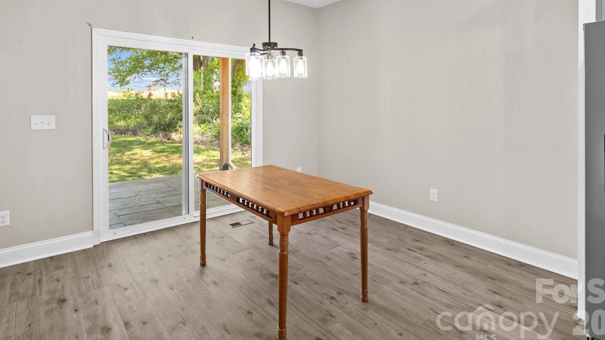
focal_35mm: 20
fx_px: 321
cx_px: 287
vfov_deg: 54.5
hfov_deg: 86.6
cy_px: 107
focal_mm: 16
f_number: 8
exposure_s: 1/2.5
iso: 100
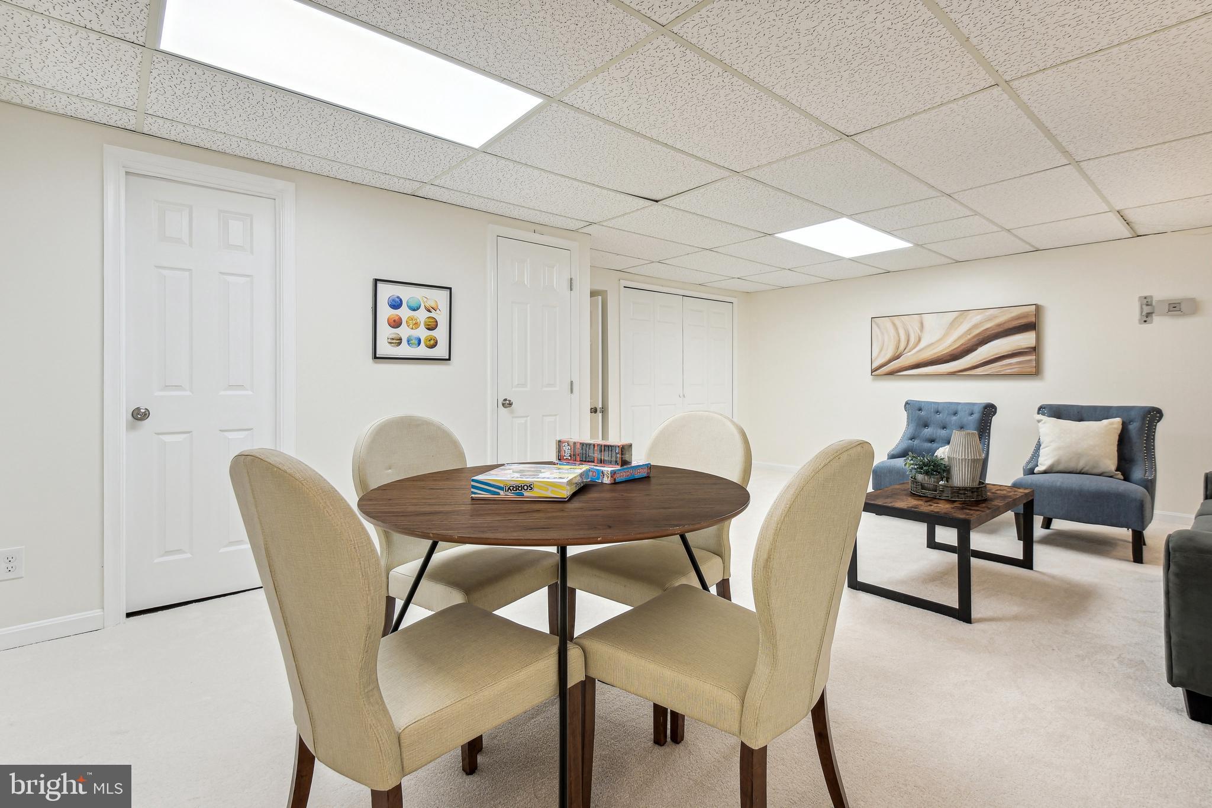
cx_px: 606
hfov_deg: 96.7
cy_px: 404
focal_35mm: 16
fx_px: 539
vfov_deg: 73.7
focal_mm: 16
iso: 400
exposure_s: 1/25
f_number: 8
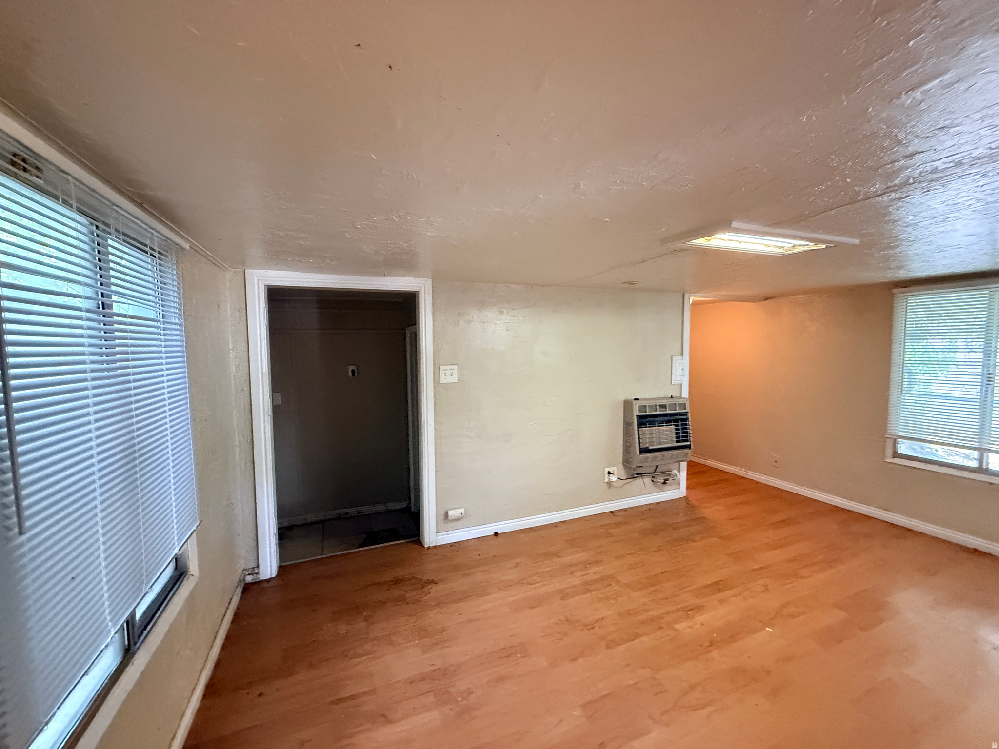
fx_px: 404
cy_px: 374
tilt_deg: -3.7
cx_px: 500
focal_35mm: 14
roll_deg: -1.0
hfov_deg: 102.1
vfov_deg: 85.7
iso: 640
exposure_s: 1/60
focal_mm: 2.22
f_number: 2.2
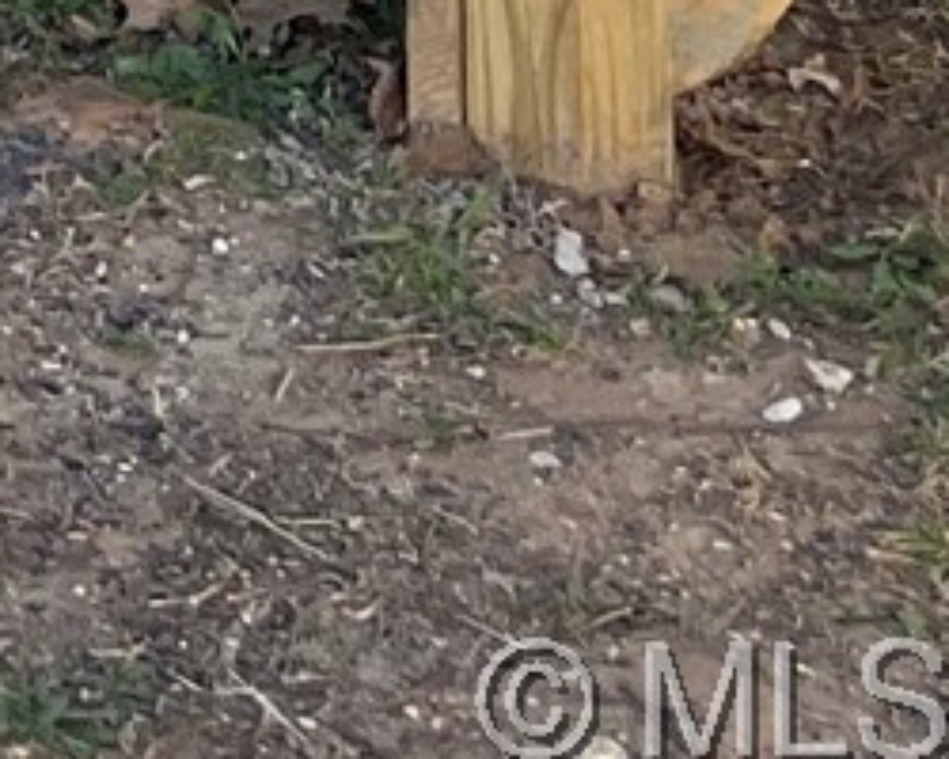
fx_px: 5477
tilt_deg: -2.3
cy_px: -1871
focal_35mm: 195
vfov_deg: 6.8
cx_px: -835
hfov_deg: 9.4
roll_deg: +2.4
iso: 50
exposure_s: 1/957
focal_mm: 5.7
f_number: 1.5
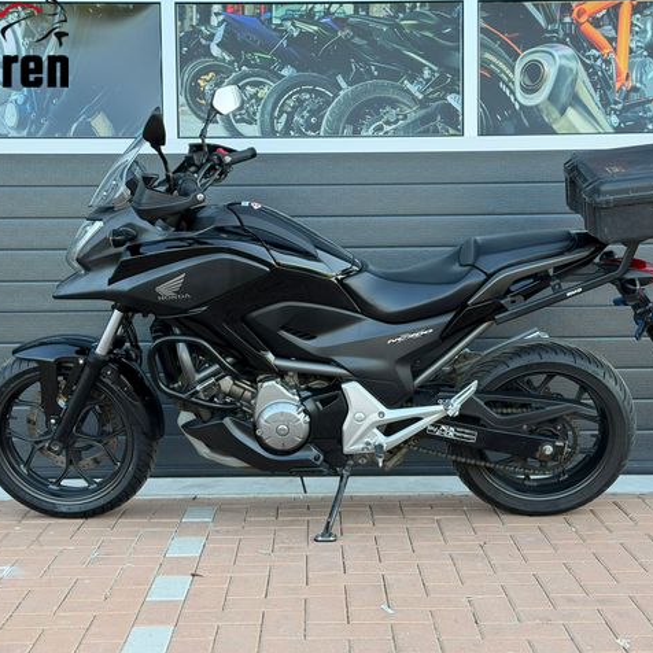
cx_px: 332
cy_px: 325
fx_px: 1217
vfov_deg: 30.0
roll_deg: +0.1
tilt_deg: -2.8
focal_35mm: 57
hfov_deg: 30.0
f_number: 1.78
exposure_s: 1/304
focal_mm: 6.76
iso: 80
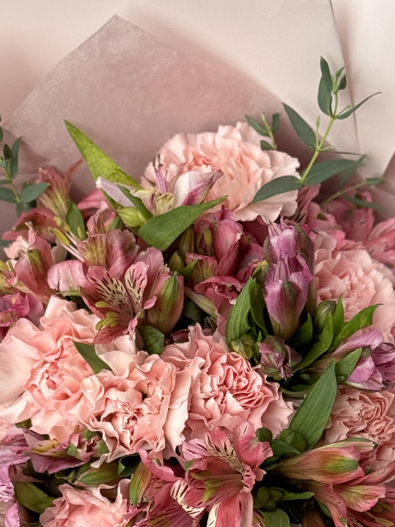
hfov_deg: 11.6
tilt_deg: -43.1
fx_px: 1947
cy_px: 448
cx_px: 216
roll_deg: -1.0
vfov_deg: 15.3
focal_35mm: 128
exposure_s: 1/415
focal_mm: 6.76
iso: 64
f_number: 1.78
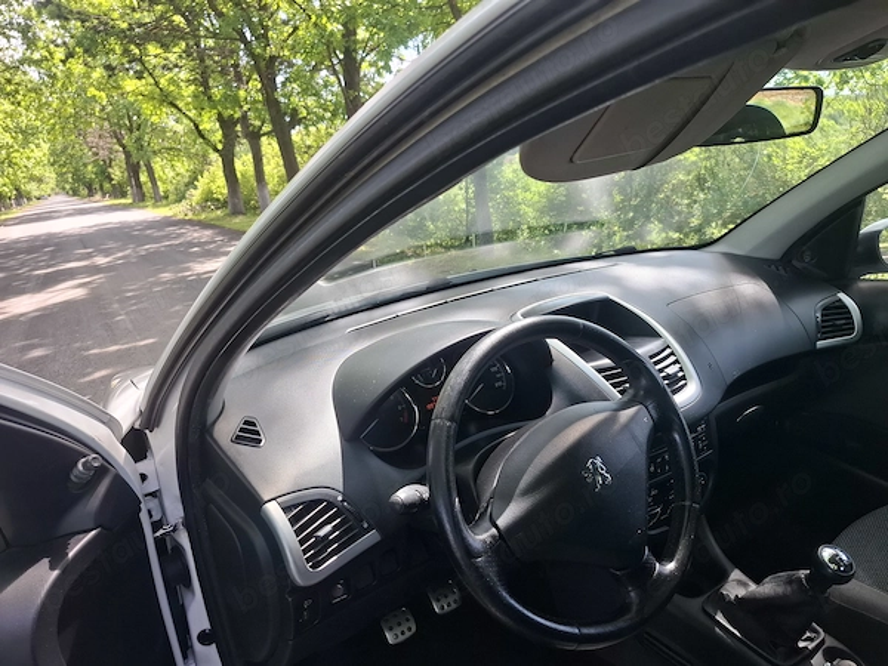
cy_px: 333
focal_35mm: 23
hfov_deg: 73.9
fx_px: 590
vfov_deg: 58.9
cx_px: 444
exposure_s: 1/200
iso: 50
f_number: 1.8
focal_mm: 5.54
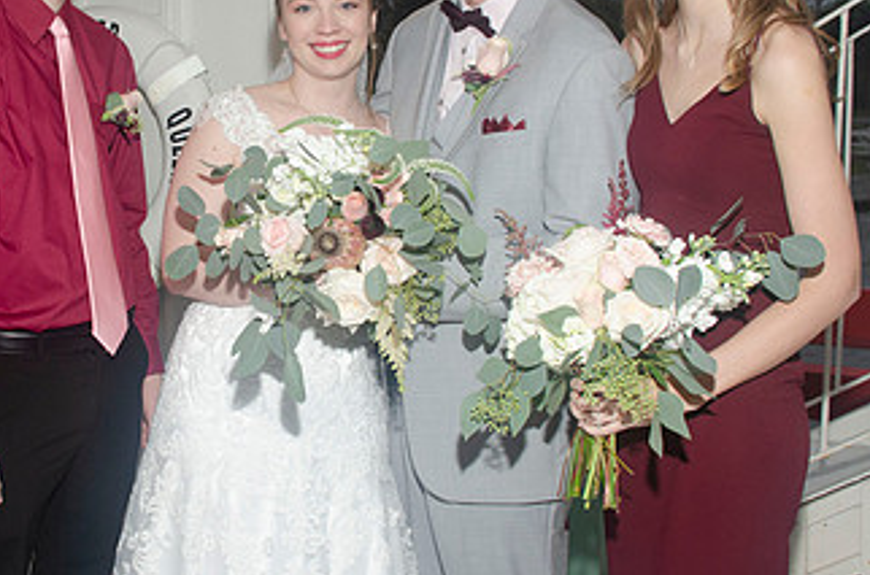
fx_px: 1302
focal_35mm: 54
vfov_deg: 24.8
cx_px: 251
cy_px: 211
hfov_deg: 36.3
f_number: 5.6
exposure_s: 1/60
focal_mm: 20
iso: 400
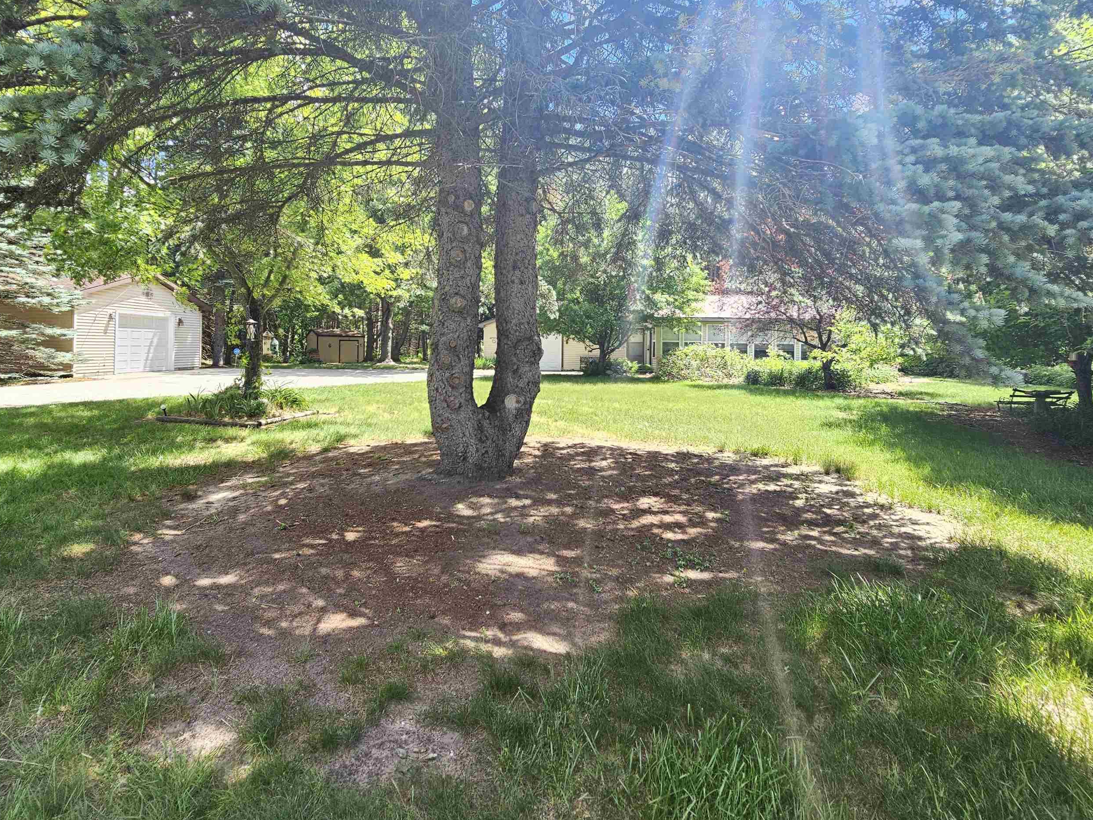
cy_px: 348
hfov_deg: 94.3
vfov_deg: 77.6
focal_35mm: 16
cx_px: 498
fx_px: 505
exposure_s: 1/260
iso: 50
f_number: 2.2
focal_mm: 2.2
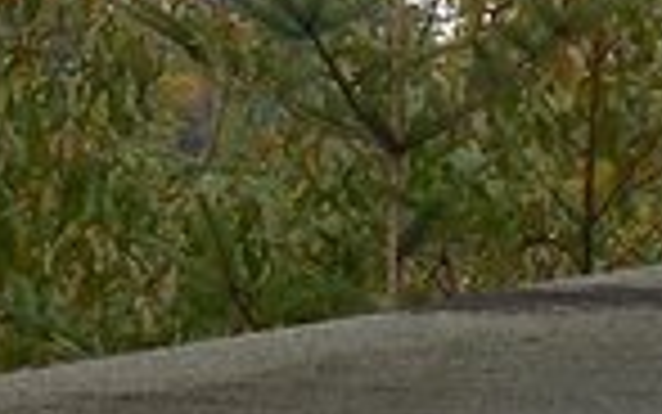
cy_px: -493
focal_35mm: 773
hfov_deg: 2.7
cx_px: -482
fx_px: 13952
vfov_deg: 1.7
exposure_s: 1/160
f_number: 4.8
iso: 125
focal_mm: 21.5
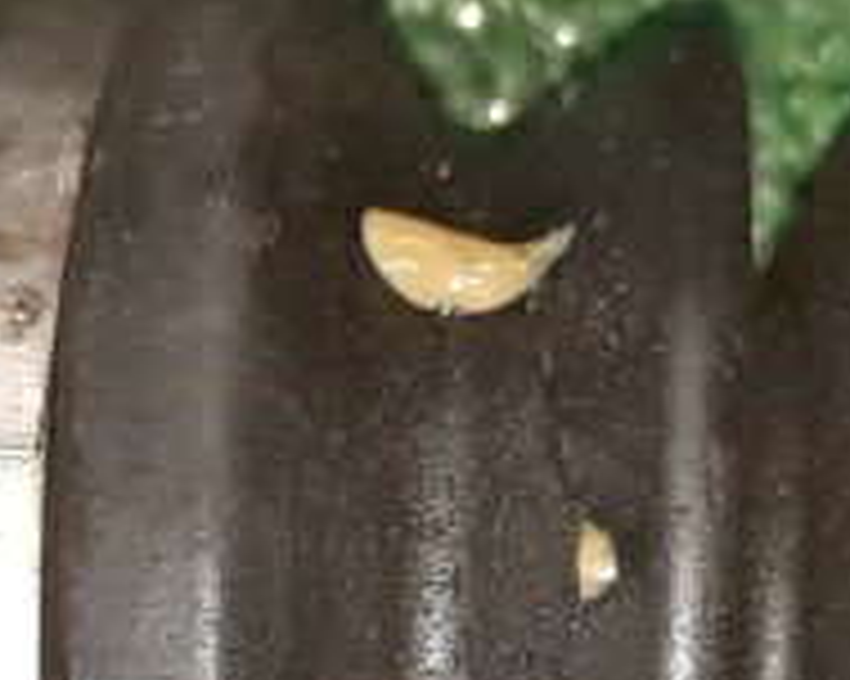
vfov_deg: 8.3
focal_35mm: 186
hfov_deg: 10.3
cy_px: 621
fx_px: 4677
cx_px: 94
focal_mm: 4.6
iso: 381
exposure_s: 1/33
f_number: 2
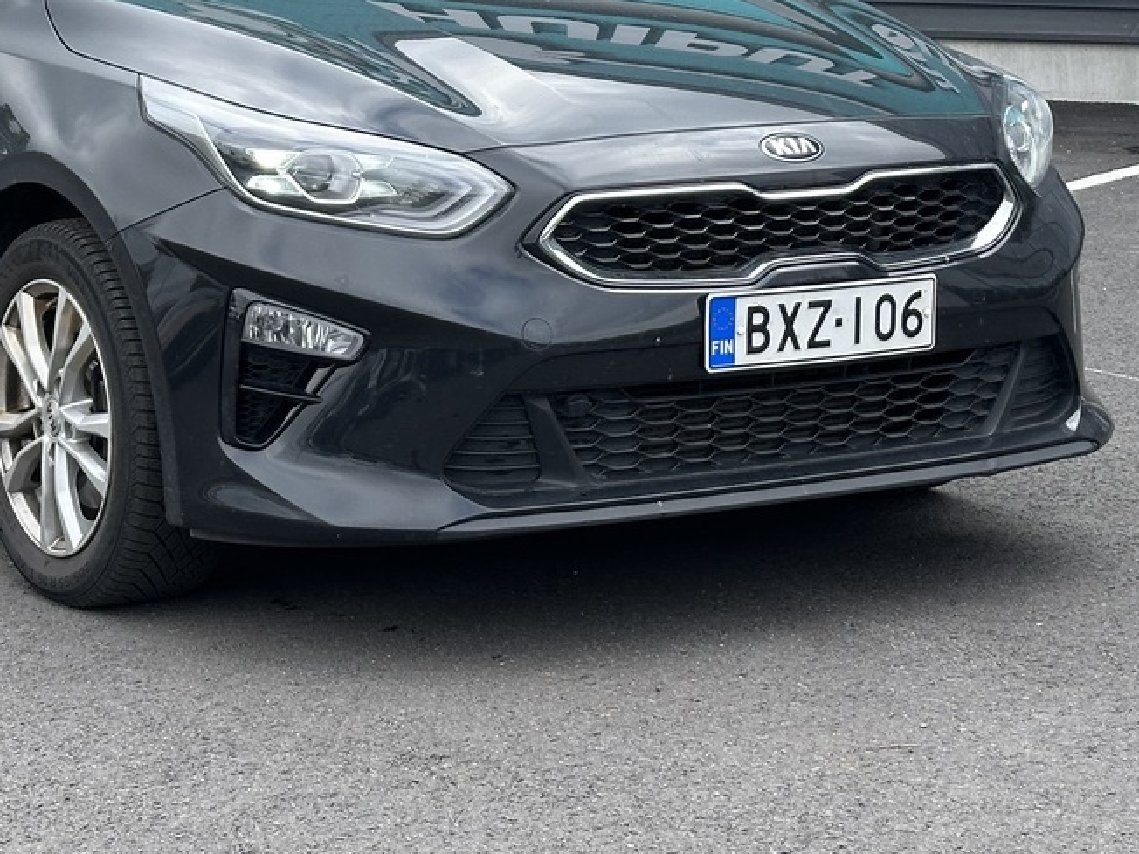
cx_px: 358
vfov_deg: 13.7
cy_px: -35
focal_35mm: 106
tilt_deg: -2.0
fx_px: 3488
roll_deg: +0.3
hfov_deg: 18.5
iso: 64
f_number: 1.78
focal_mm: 6.86
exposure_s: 1/1050
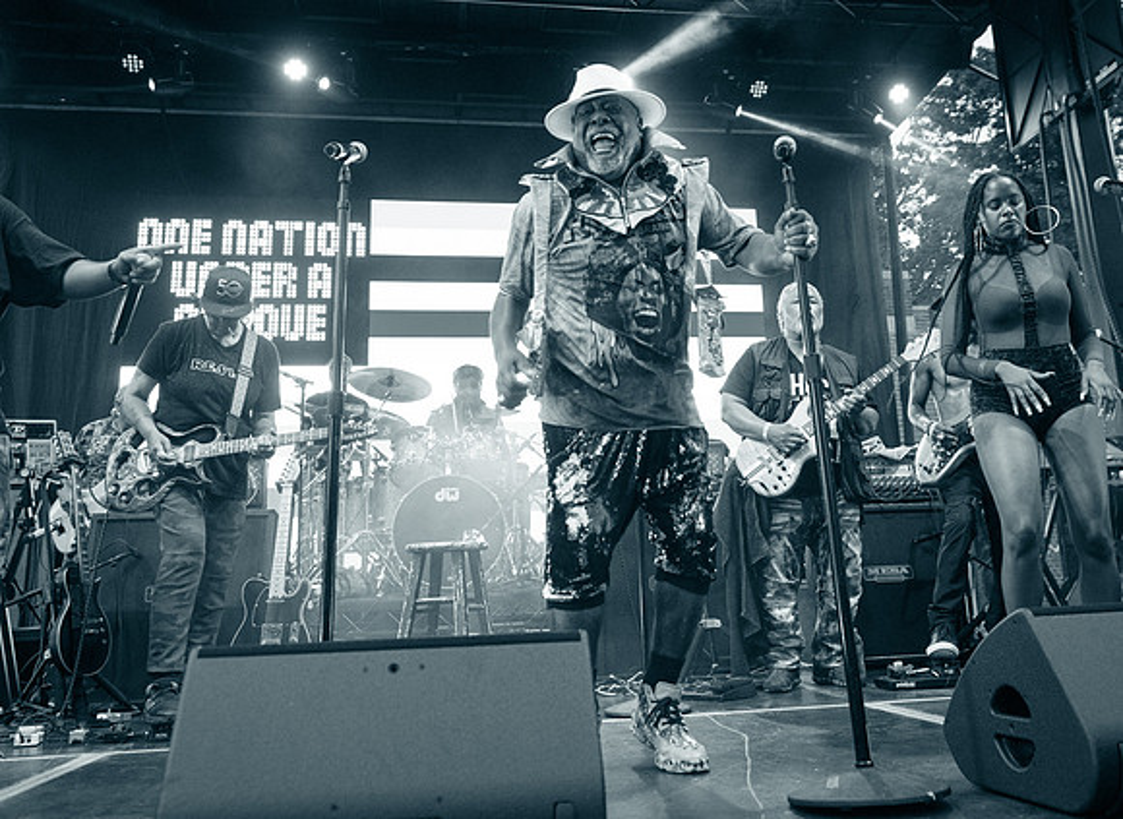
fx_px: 1053
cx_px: 632
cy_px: 313
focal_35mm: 33
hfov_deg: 56.0
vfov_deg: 42.2
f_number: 3.5
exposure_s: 1/250
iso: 3200
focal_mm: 24
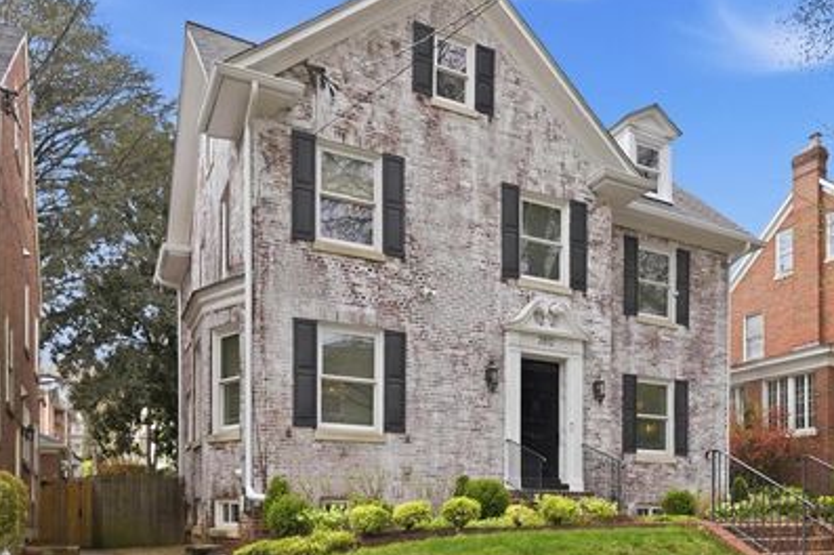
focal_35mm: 30
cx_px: 521
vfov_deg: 43.8
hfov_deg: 61.8
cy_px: 337
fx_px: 686
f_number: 8
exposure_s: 1/320
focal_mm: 23.5
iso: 500
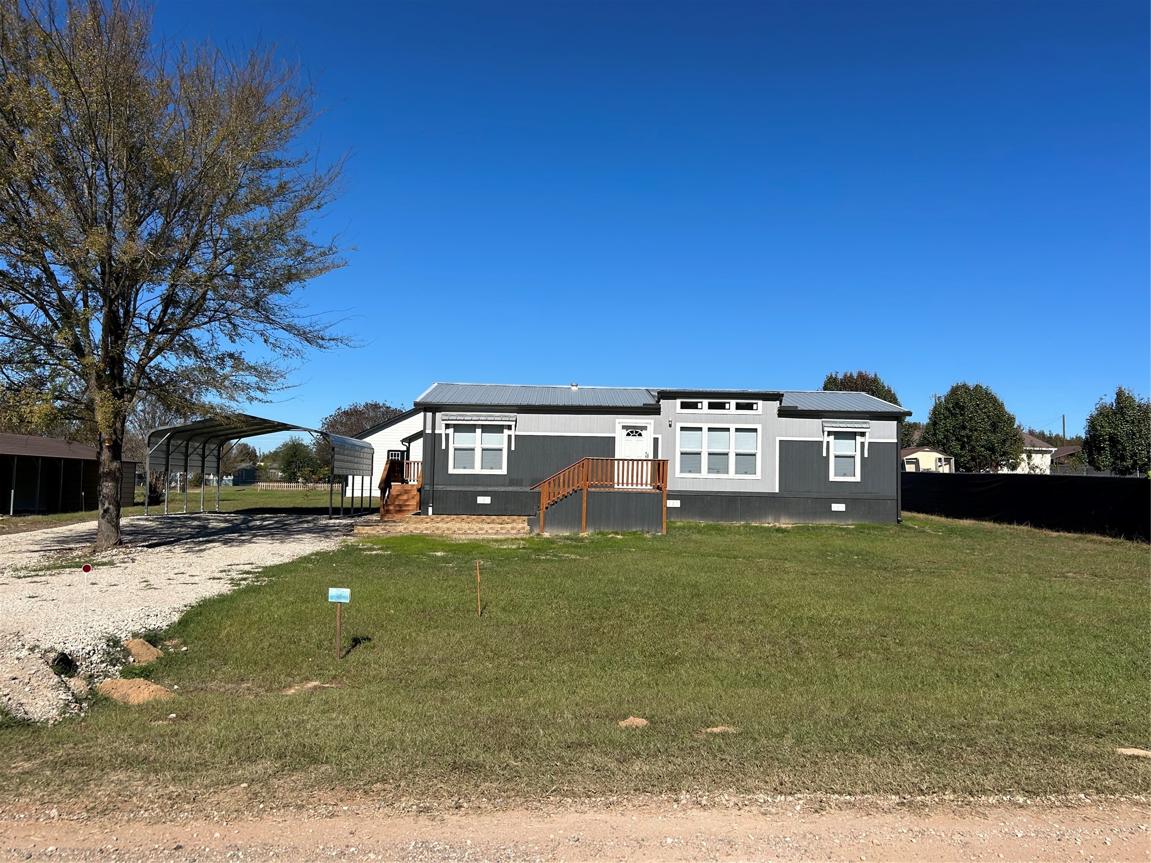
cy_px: 432
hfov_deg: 67.3
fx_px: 865
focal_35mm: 26
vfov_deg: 53.1
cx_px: 576
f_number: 1.5
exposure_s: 1/6211
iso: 50
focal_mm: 5.7
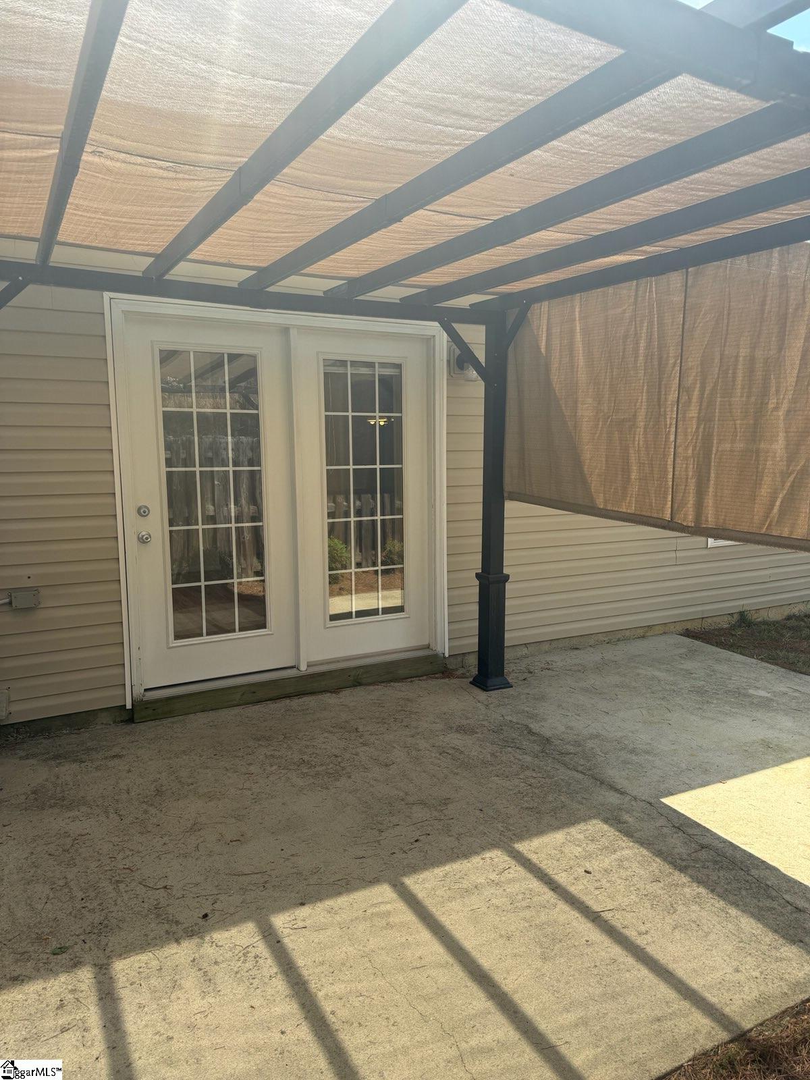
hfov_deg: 56.8
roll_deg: -0.4
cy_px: 540
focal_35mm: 24
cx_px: 405
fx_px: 749
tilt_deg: -6.3
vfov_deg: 71.6
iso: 80
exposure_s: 1/1767
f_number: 1.78
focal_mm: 6.76
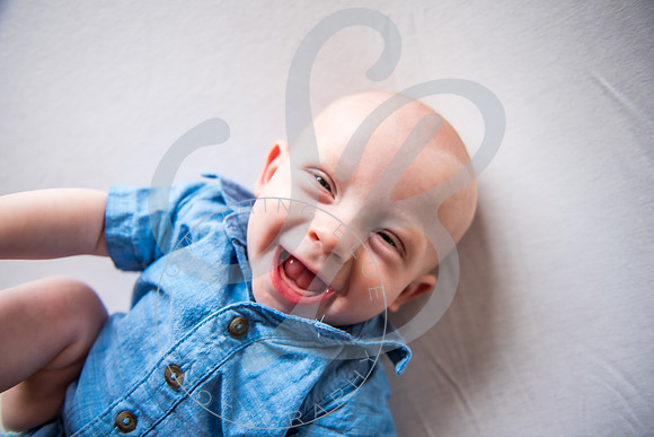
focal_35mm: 29
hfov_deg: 63.6
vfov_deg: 45.0
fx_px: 527
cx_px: 327
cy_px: 218
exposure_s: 1/125
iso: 100
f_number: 2.8
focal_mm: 29
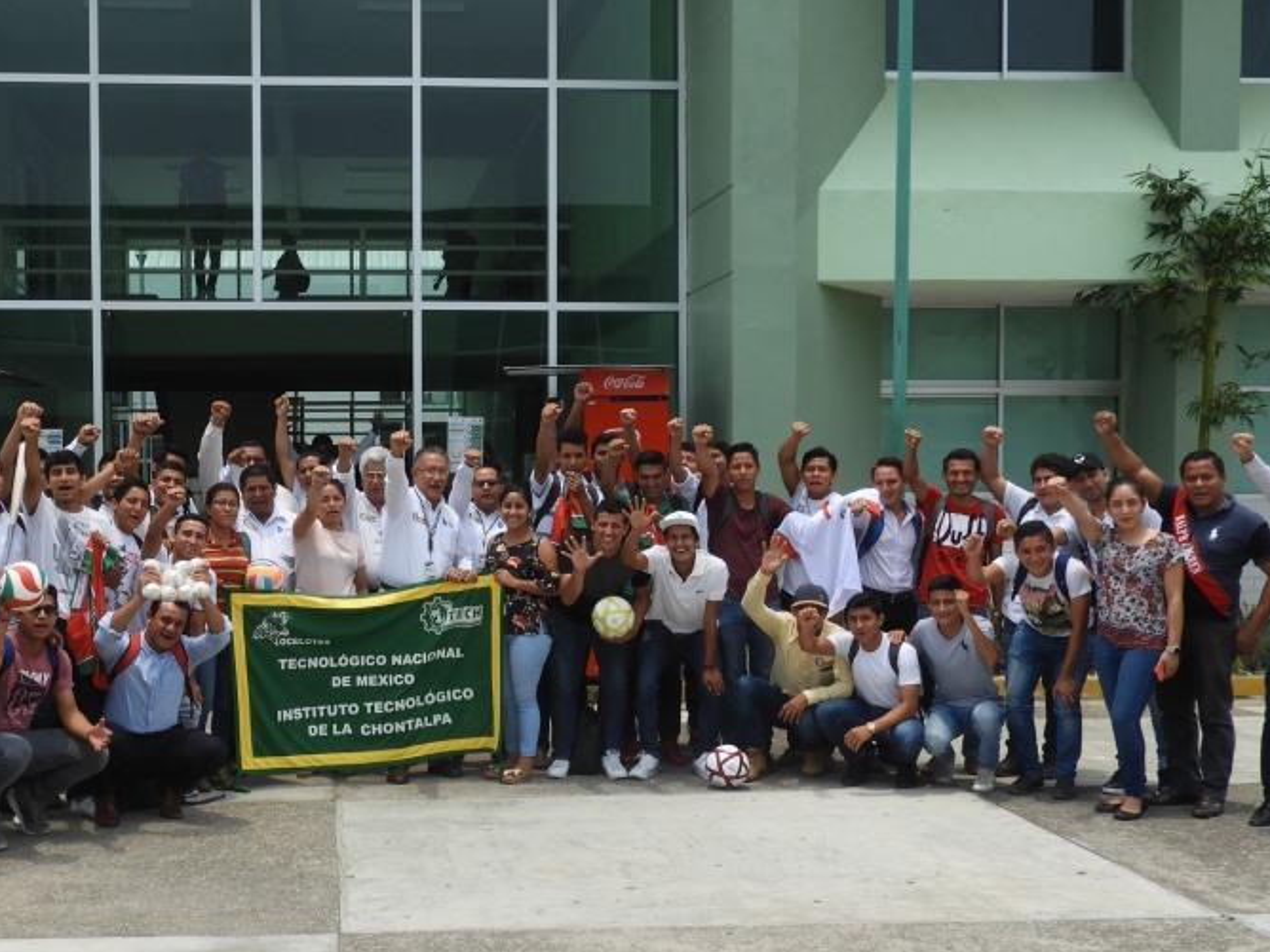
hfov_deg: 40.7
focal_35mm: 46
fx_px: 1688
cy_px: 543
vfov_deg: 31.5
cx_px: 418
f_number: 3.5
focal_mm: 5.4
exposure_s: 1/1600
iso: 100
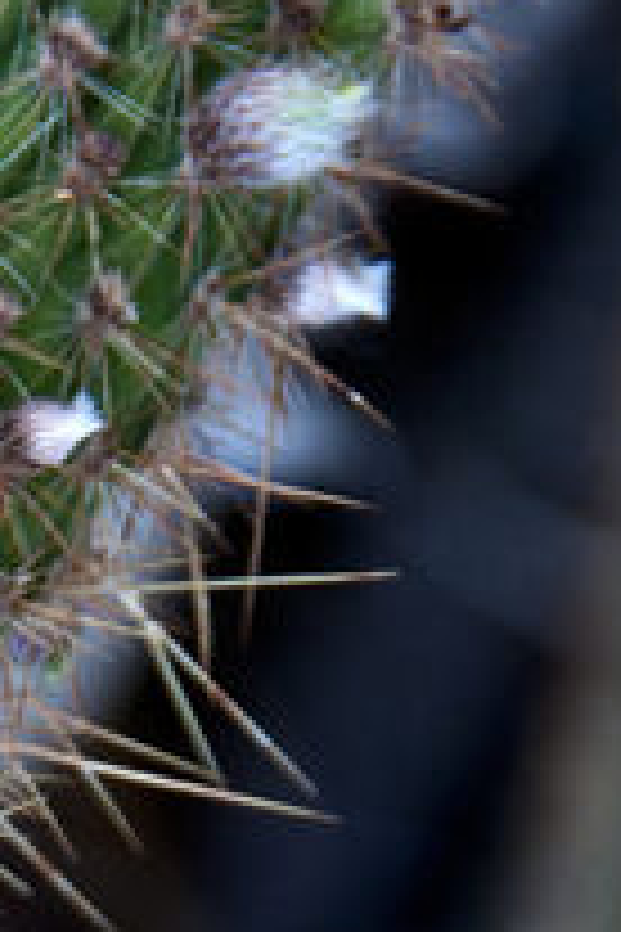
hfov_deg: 1.8
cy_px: 1427
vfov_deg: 2.6
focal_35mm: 782
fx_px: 20233
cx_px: -562
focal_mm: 120
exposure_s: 1/30
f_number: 9
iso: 200
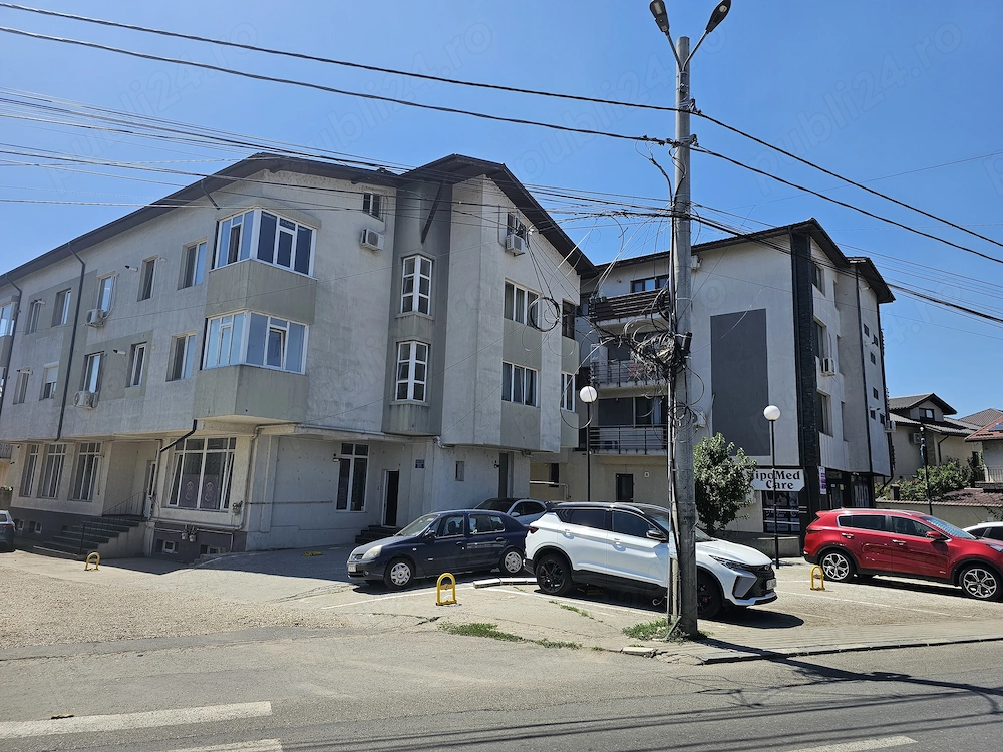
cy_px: 376
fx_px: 666
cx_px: 502
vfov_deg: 58.9
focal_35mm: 23
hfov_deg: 73.9
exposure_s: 1/809
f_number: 1.7
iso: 10
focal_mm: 6.3
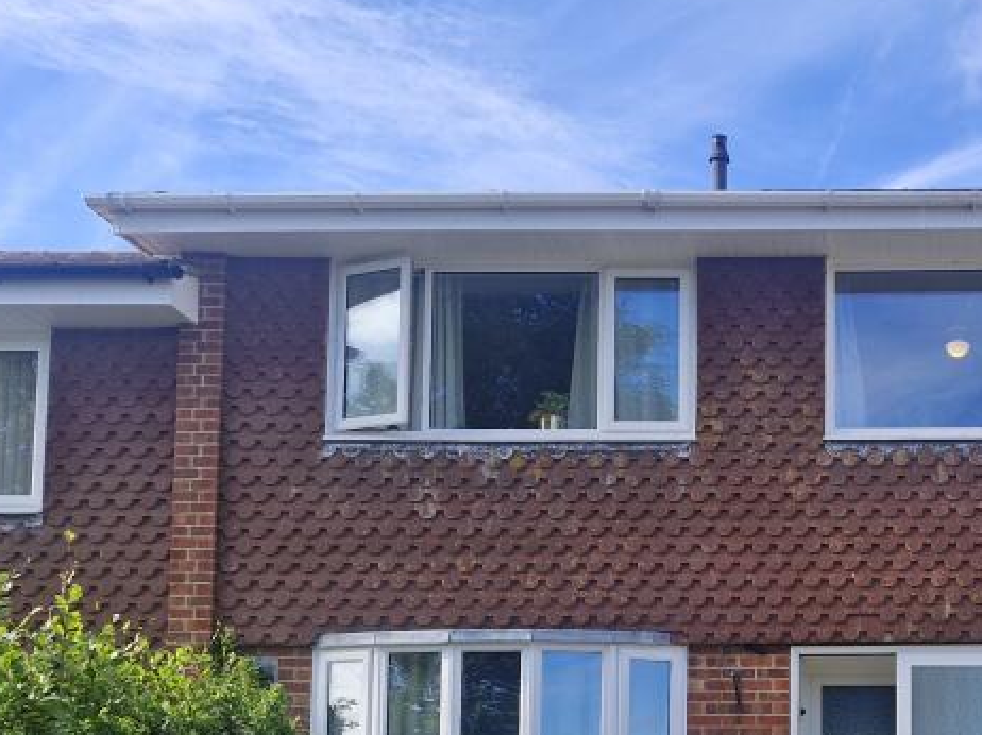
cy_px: 682
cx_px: 891
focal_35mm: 51
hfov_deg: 35.2
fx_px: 1446
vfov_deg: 27.4
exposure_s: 1/758
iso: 50
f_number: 1.8
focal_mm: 5.54
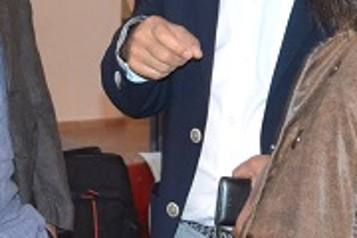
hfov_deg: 14.6
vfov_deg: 9.6
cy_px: -56
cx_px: 95
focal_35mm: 140
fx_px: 1388
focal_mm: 28
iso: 3200
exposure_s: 1/60
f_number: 4.5
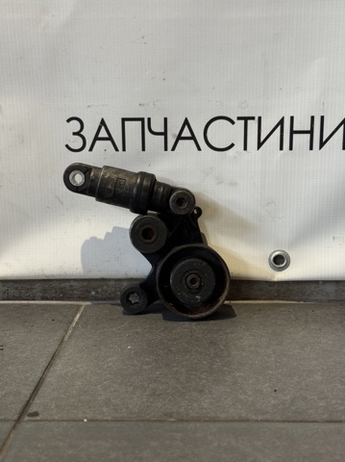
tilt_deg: -11.3
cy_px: 231
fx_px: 639
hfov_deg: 30.2
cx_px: 172
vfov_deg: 39.7
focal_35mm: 48
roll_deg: -0.4
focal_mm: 6.76
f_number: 1.78
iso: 100
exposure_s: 1/50
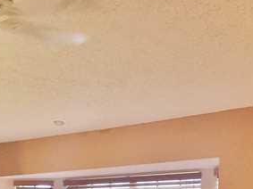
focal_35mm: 82
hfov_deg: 23.3
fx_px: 599
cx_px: 30
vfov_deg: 16.8
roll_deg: -0.1
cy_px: 253
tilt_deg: -3.2
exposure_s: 1/10
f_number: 2.2
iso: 100
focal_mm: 4.15
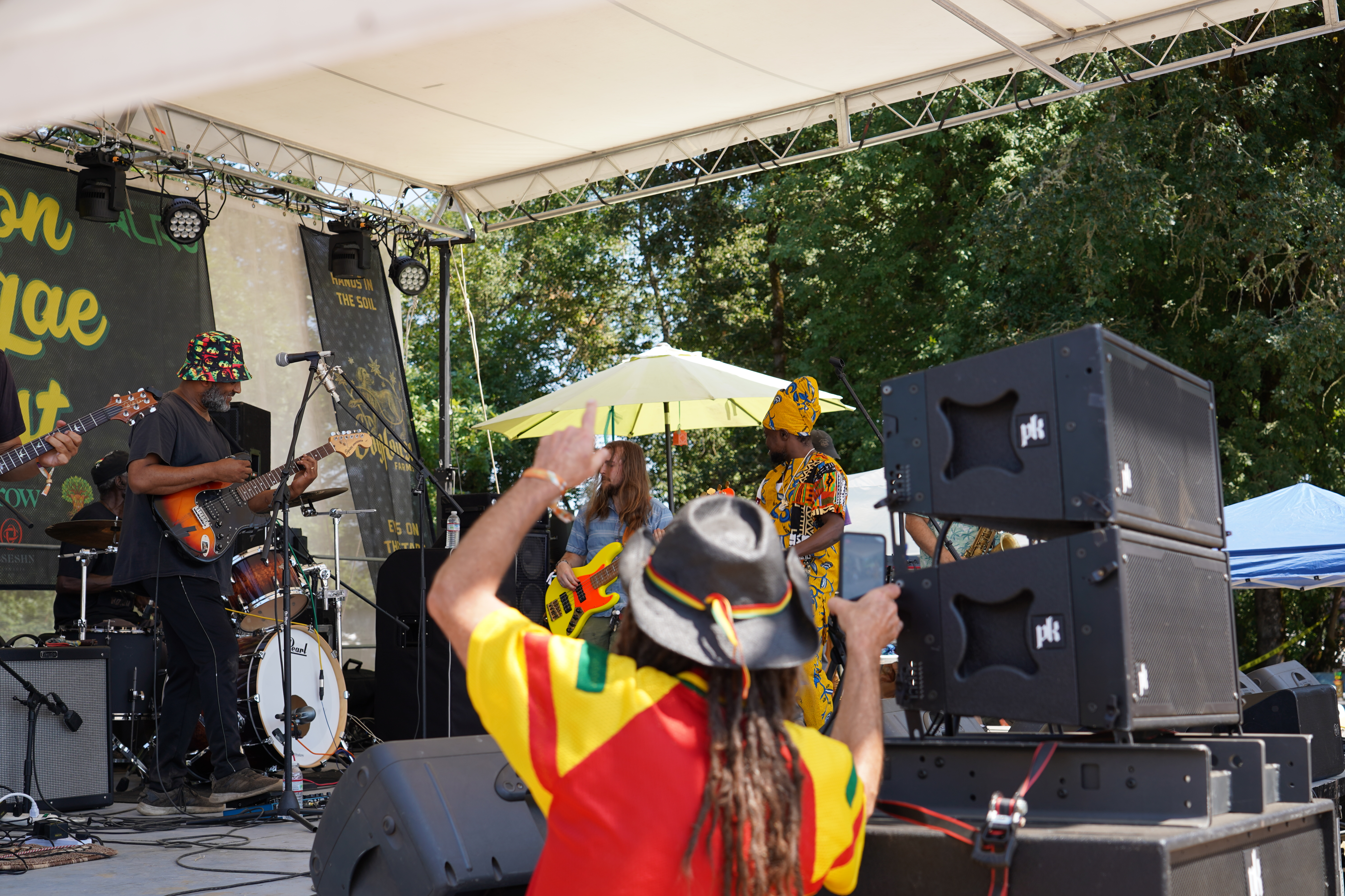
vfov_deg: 26.5
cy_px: 448
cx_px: 672
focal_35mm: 51
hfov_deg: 38.9
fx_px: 1905
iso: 100
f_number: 4.5
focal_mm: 51
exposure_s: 1/200
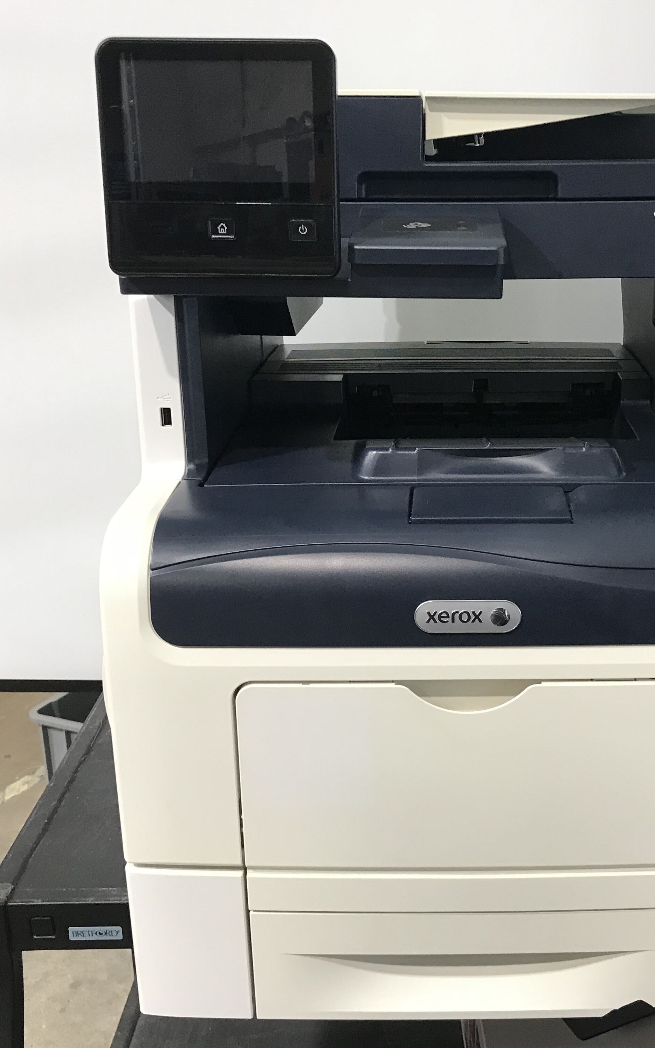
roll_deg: +0.8
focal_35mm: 40
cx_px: 464
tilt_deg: -17.5
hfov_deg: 31.6
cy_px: 527
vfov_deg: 49.3
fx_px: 1142
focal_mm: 3.99
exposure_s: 1/30
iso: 40
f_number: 1.8
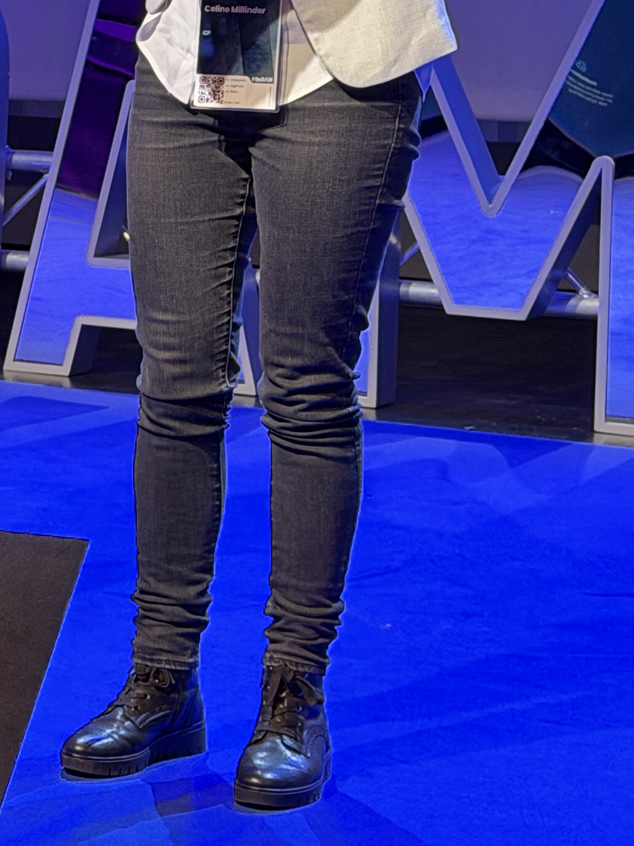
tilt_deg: -6.5
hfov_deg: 9.8
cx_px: -591
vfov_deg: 14.0
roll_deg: -0.1
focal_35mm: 141
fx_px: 3445
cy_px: 242
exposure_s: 1/34
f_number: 1.78
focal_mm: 6.76
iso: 200
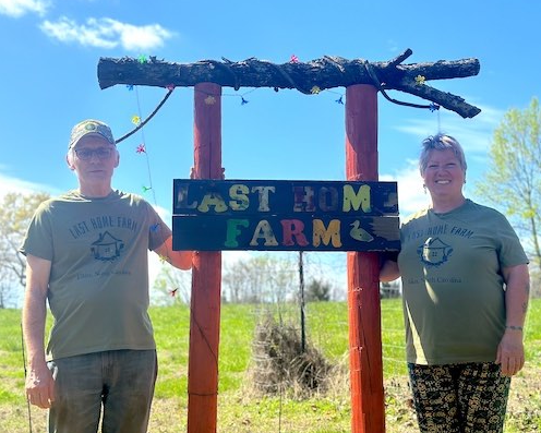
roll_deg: -0.8
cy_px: 215
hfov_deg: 36.6
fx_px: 817
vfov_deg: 29.7
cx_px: 275
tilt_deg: +9.8
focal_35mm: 51
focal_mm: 6.86
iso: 100
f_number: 1.78
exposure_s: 1/4367
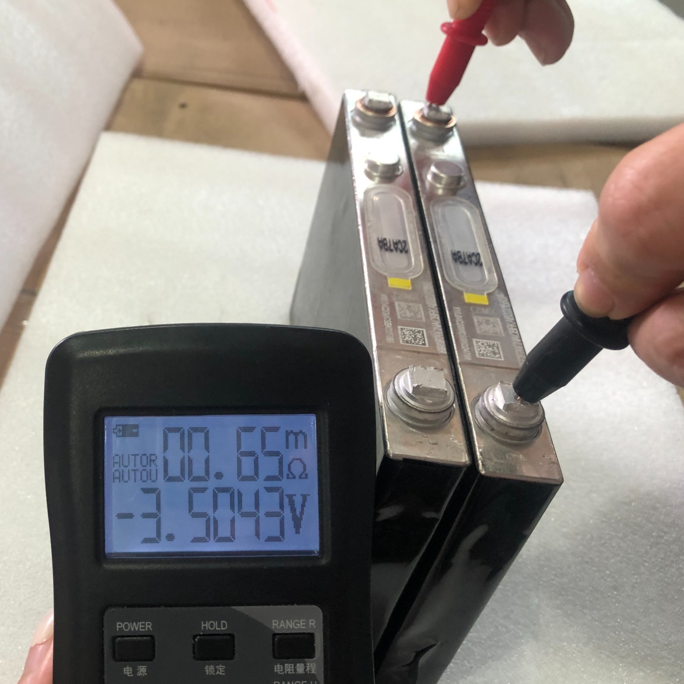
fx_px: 827
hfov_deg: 43.5
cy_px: 327
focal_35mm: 37
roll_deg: -6.7
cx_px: 174
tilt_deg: -42.8
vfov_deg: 44.9
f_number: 1.8
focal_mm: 3.99
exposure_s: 1/17
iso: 40
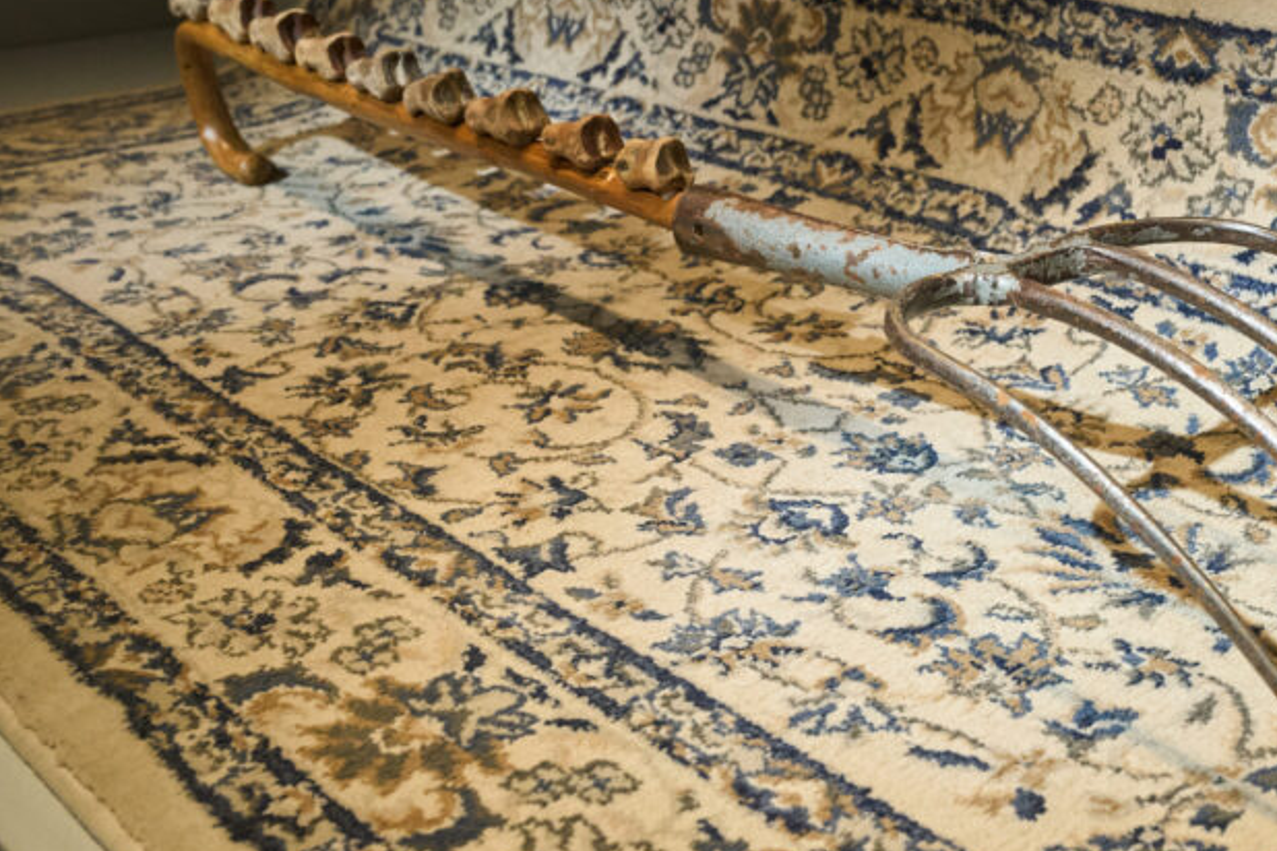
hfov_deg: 36.9
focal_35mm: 53
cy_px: 410
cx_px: 907
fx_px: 1880
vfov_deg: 25.5
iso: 3200
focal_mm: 32
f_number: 6.3
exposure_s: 1/100
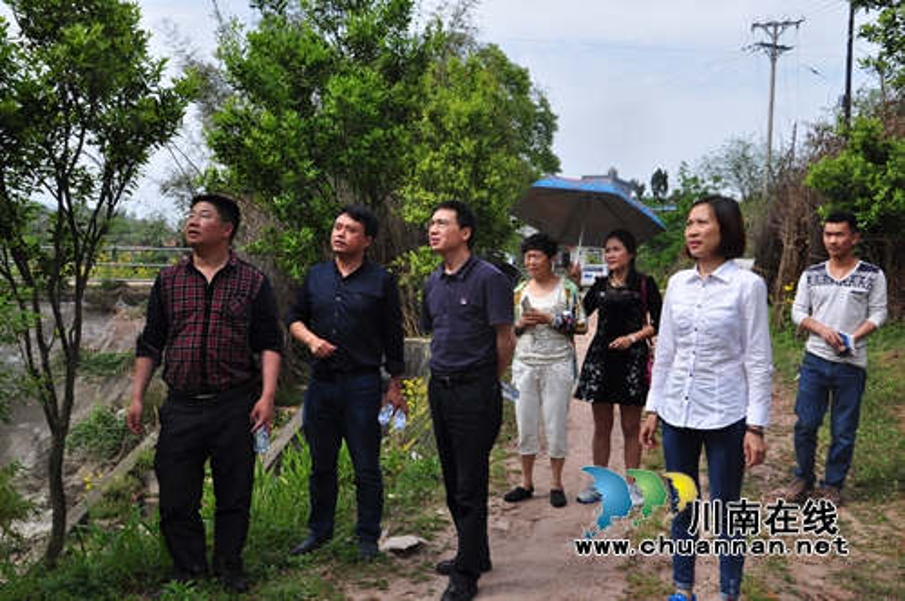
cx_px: 452
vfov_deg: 35.4
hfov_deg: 51.3
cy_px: 300
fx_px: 941
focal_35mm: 38
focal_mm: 25
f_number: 8
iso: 200
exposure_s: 1/250
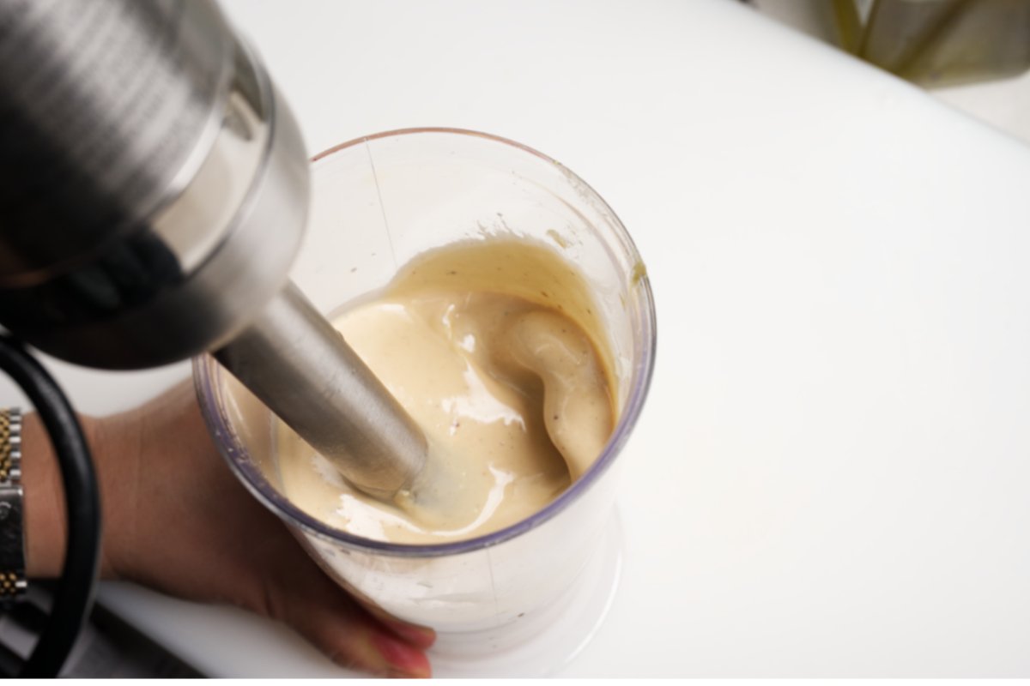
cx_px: 515
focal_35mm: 48
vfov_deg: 28.1
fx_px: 1373
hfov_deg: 41.1
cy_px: 343
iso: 1250
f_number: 9
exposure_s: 1/1600
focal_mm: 48
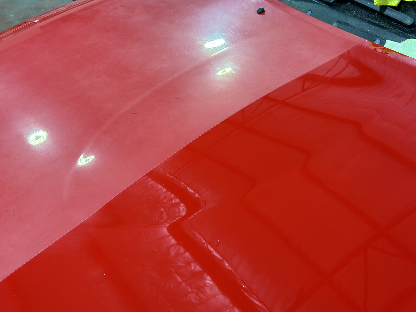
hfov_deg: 39.7
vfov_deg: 30.3
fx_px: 577
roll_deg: +1.4
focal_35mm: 48
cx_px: 208
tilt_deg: -35.1
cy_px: 156
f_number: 1.78
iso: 125
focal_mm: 6.86
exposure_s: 1/87
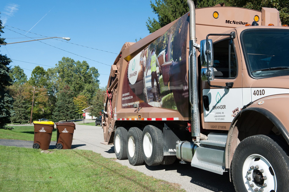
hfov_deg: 48.5
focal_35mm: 40
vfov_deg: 33.4
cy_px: 96
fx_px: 321
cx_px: 144
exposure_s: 1/640
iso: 800
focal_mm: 40
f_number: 13
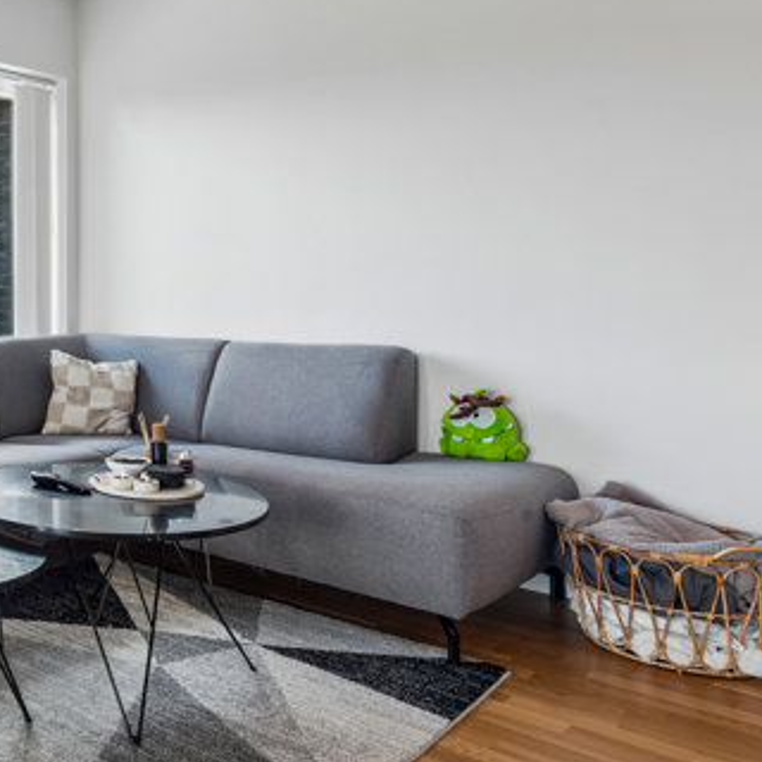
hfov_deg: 39.0
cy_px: 296
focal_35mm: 34
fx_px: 847
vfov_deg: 48.1
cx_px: -93
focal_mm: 16
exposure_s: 1/6
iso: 200
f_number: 10
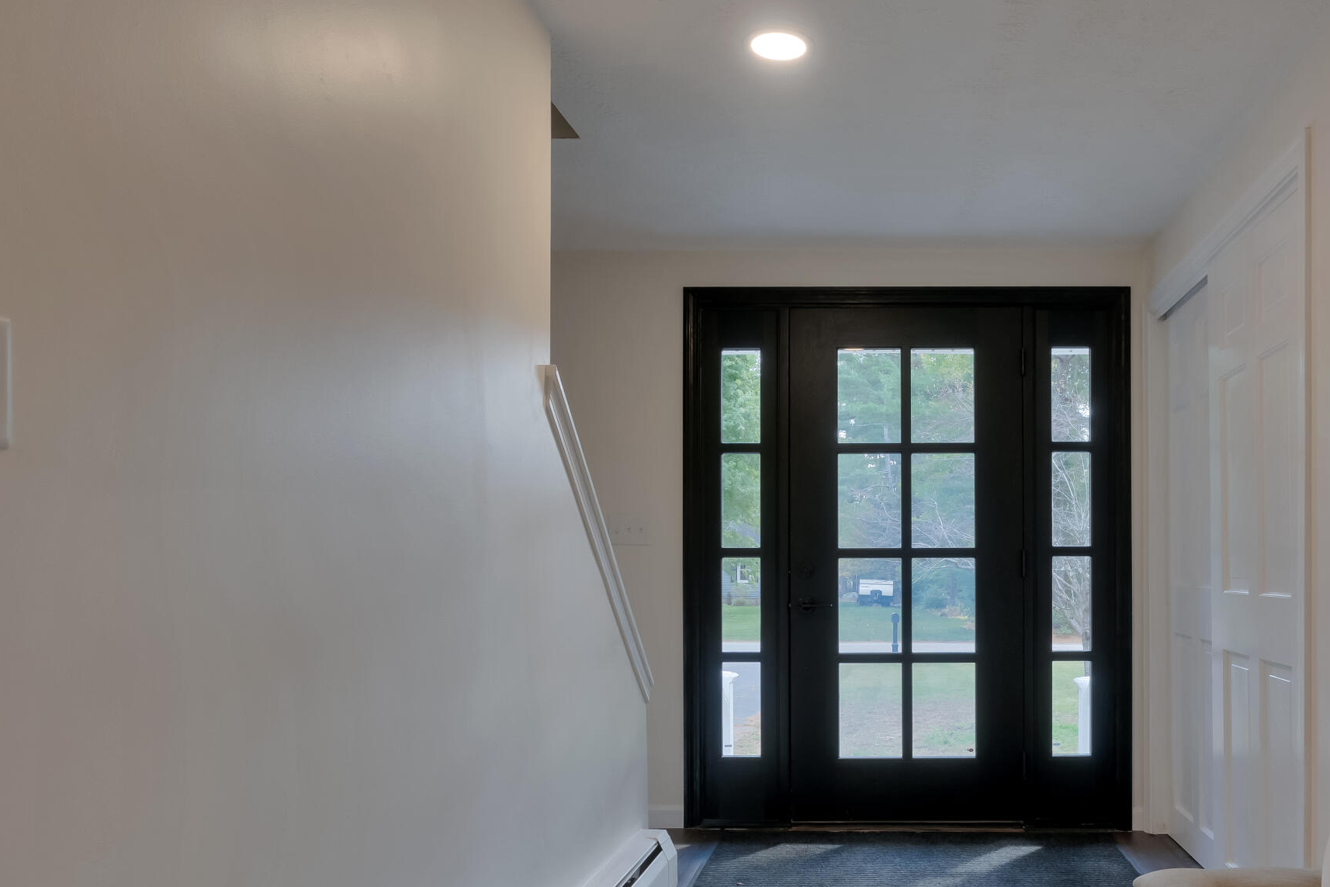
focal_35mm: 28
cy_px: 580
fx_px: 1034
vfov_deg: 45.8
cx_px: 895
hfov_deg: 63.7
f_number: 8
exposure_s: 1/500
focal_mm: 16
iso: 800
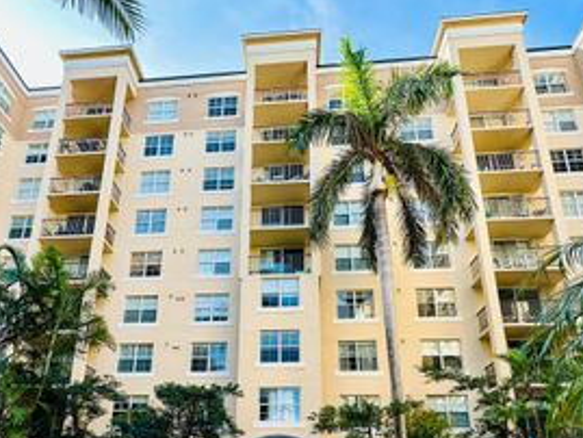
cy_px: 348
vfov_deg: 50.1
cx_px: 256
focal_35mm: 26
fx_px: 438
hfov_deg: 67.0
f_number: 2.2
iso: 40
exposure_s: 1/282
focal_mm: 2.22
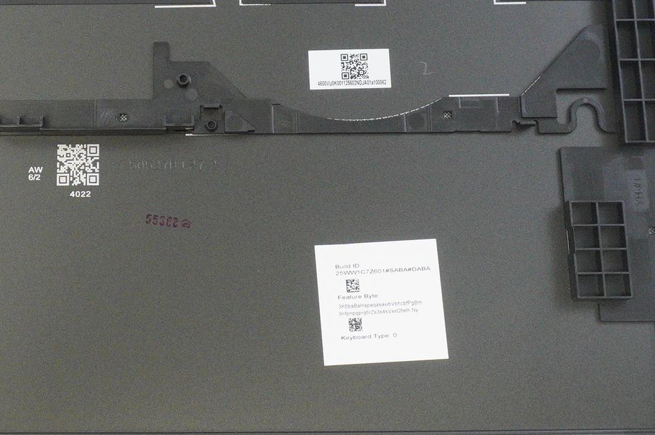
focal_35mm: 64
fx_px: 1163
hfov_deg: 30.9
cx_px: 165
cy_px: 119
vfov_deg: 21.0
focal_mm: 16
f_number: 5.6
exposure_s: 1/100
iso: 3200
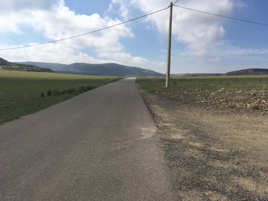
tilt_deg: -7.1
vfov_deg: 48.2
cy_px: 100
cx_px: 134
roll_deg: -0.7
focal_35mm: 29
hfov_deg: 61.7
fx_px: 225
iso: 25
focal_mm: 4.15
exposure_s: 1/3205
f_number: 2.2
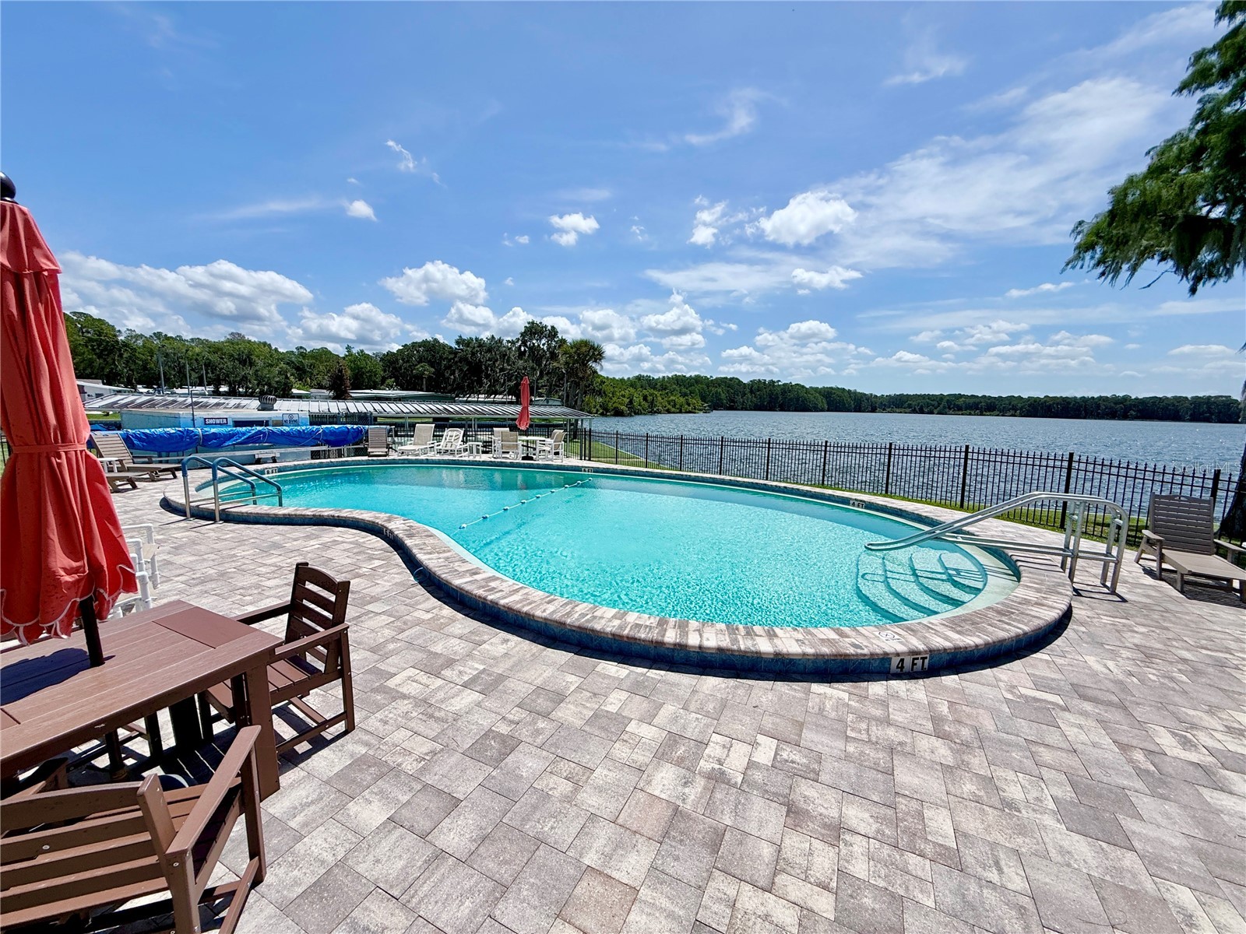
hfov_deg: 102.1
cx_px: 623
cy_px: 467
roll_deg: -2.6
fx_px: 504
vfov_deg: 85.7
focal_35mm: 14
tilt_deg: -6.5
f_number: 2.2
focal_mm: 2.22
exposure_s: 1/4425
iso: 50
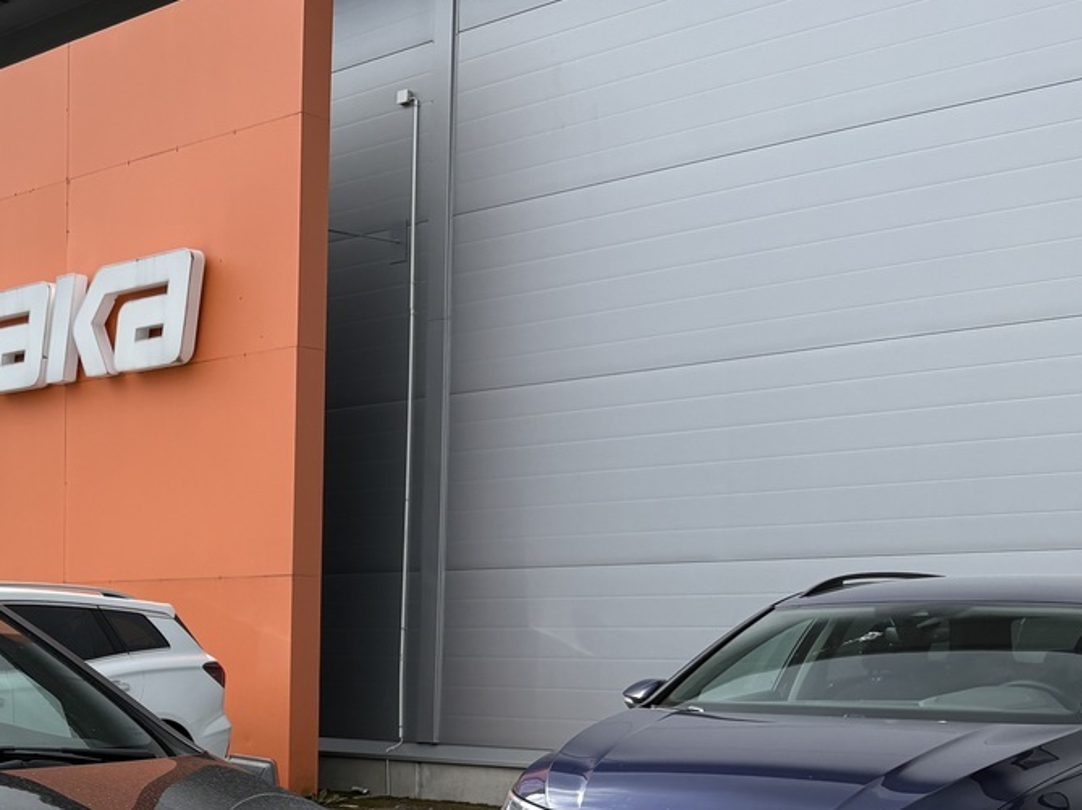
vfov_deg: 25.1
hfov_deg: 31.1
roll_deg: +0.4
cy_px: 773
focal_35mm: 56
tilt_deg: -5.2
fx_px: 1749
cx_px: -65
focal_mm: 5.96
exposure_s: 1/2865
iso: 64
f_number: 1.6
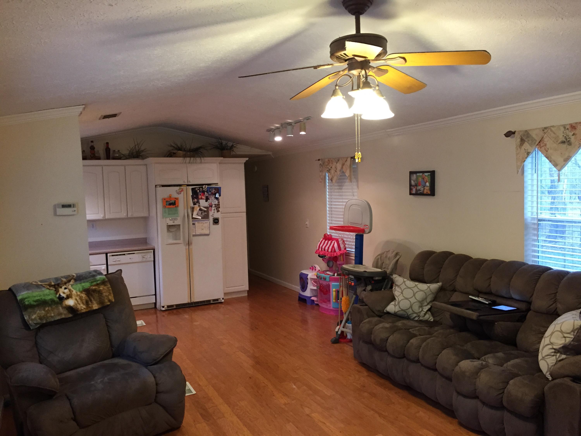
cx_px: 290
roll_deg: +1.0
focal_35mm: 29
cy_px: 218
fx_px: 487
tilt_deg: -3.1
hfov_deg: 61.7
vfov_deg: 48.2
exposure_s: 1/30
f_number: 2.2
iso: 160
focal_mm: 4.15
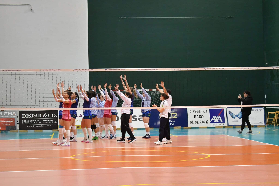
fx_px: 635
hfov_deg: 24.8
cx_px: 140
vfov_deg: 16.6
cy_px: 93
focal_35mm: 82
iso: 7200
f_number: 5.6
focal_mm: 55
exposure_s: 1/500
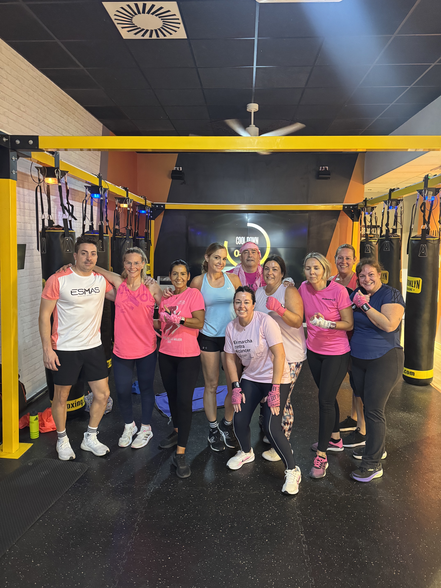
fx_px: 408
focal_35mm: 24
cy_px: 294
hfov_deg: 56.8
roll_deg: -0.9
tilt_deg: -7.6
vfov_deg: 71.6
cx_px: 220
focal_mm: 6.76
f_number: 1.78
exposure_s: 1/50
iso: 800
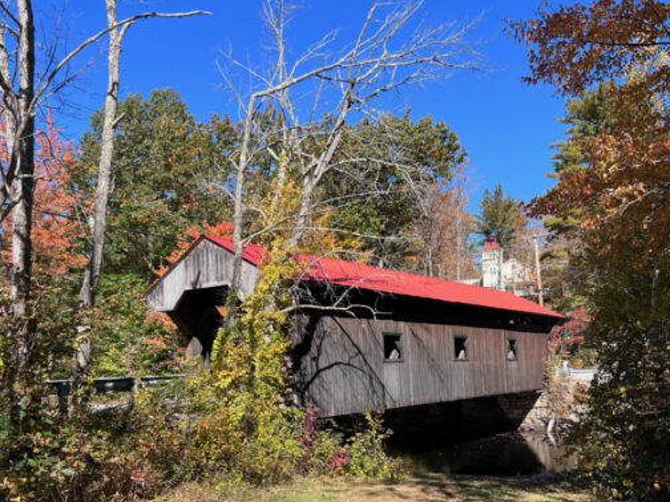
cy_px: 315
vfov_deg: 42.6
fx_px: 639
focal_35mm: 33
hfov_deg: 55.4
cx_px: 340
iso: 50
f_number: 1.5
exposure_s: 1/2123
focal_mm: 5.7
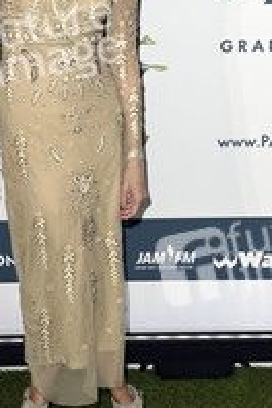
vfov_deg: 22.8
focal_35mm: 89
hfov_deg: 15.3
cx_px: 74
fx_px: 1009
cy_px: 155
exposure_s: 1/250
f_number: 6.3
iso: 640
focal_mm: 44
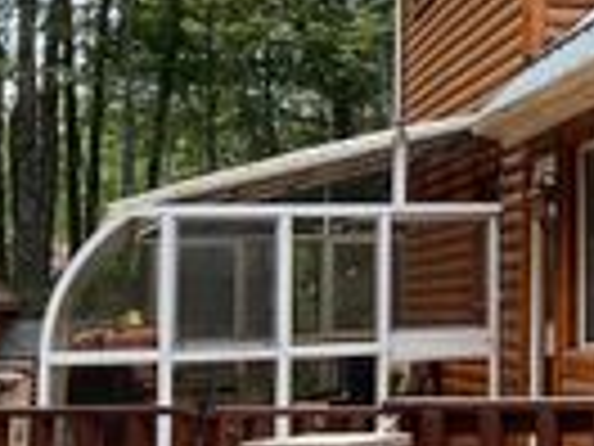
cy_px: 178
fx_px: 1888
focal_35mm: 110
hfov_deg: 15.5
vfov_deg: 13.5
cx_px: 1053
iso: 16
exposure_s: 1/127
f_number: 1.8
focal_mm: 3
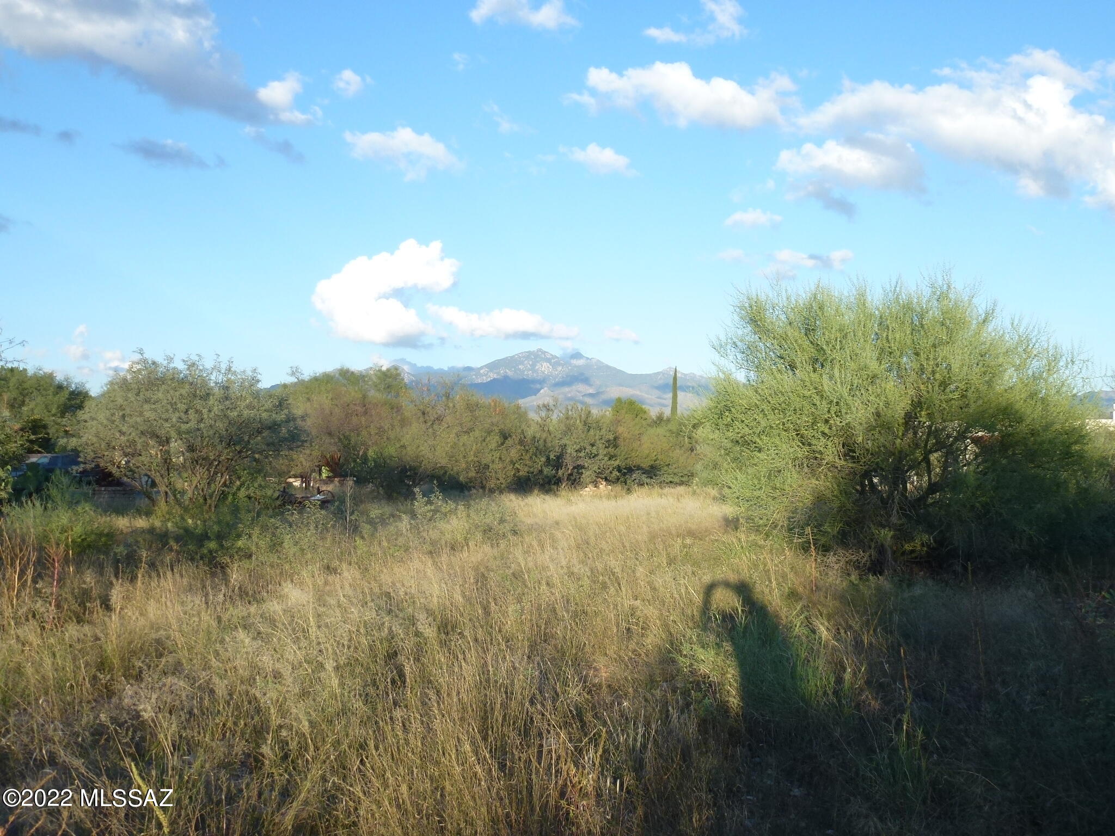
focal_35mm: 30
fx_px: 966
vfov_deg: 46.8
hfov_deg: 60.0
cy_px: 418
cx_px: 558
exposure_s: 1/400
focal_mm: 5.4
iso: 100
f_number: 3.5
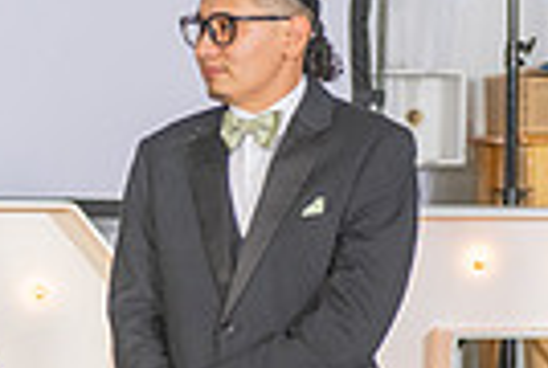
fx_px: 4089
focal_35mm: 268
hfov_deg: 7.5
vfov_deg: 5.1
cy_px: 546
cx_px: -282
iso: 500
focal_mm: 62
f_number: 3.5
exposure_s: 1/160
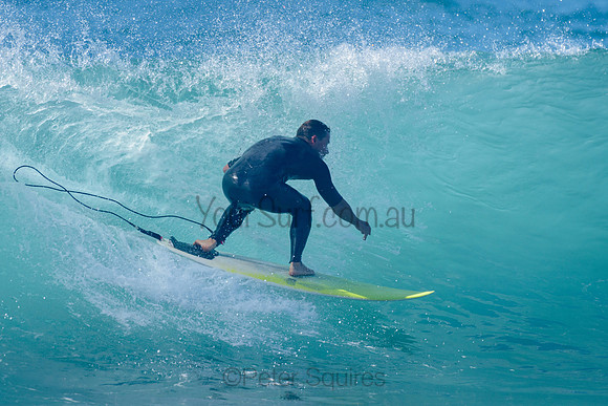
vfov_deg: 2.2
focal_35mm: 613
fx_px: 10351
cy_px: 170
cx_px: 269
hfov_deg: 3.4
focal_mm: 500
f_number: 5.6
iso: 220
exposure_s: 1/2000
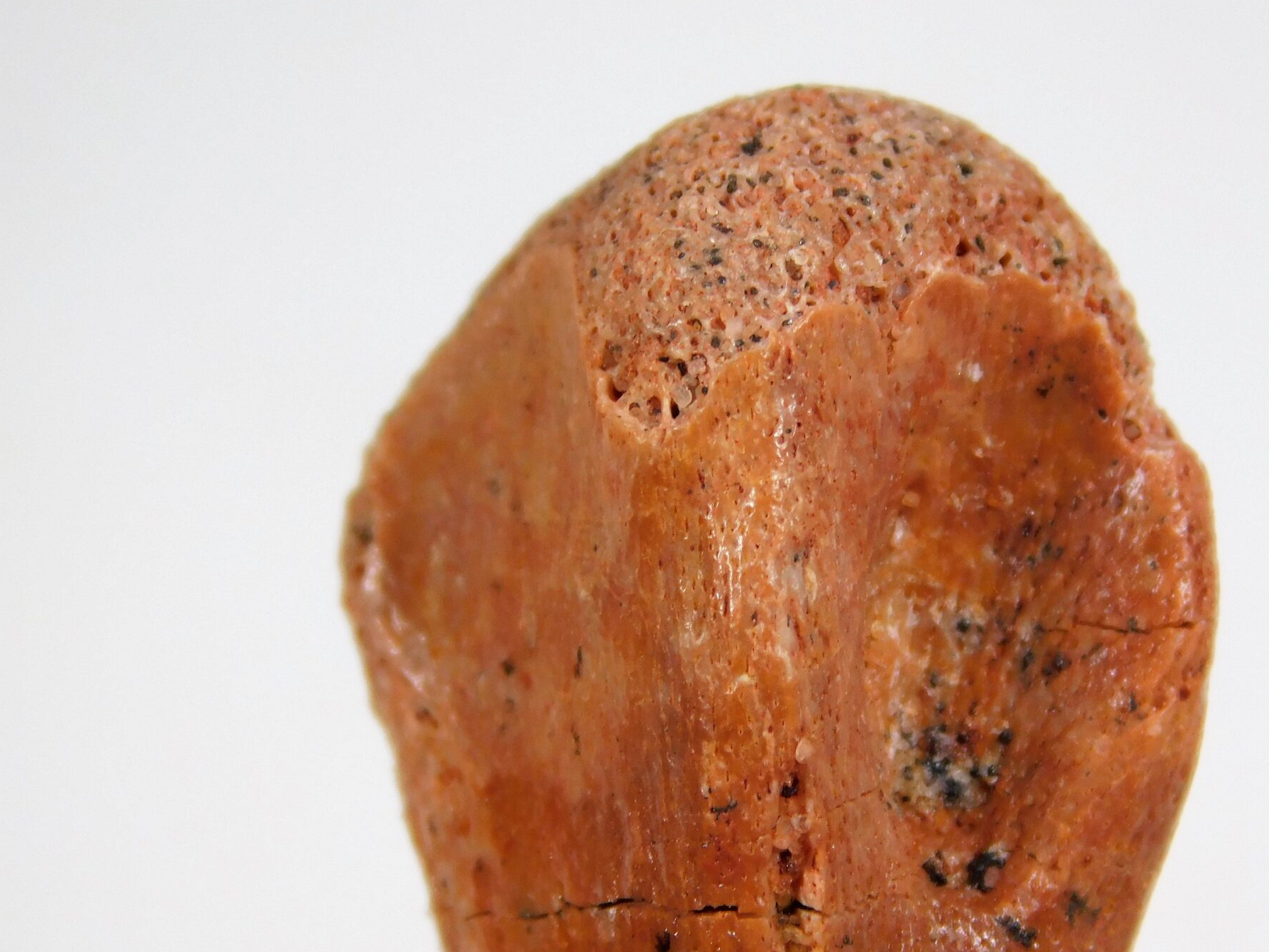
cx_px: 763
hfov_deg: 6.0
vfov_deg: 4.5
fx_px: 12172
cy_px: 627
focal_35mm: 332
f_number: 5.6
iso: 125
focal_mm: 41.3
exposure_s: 1/125
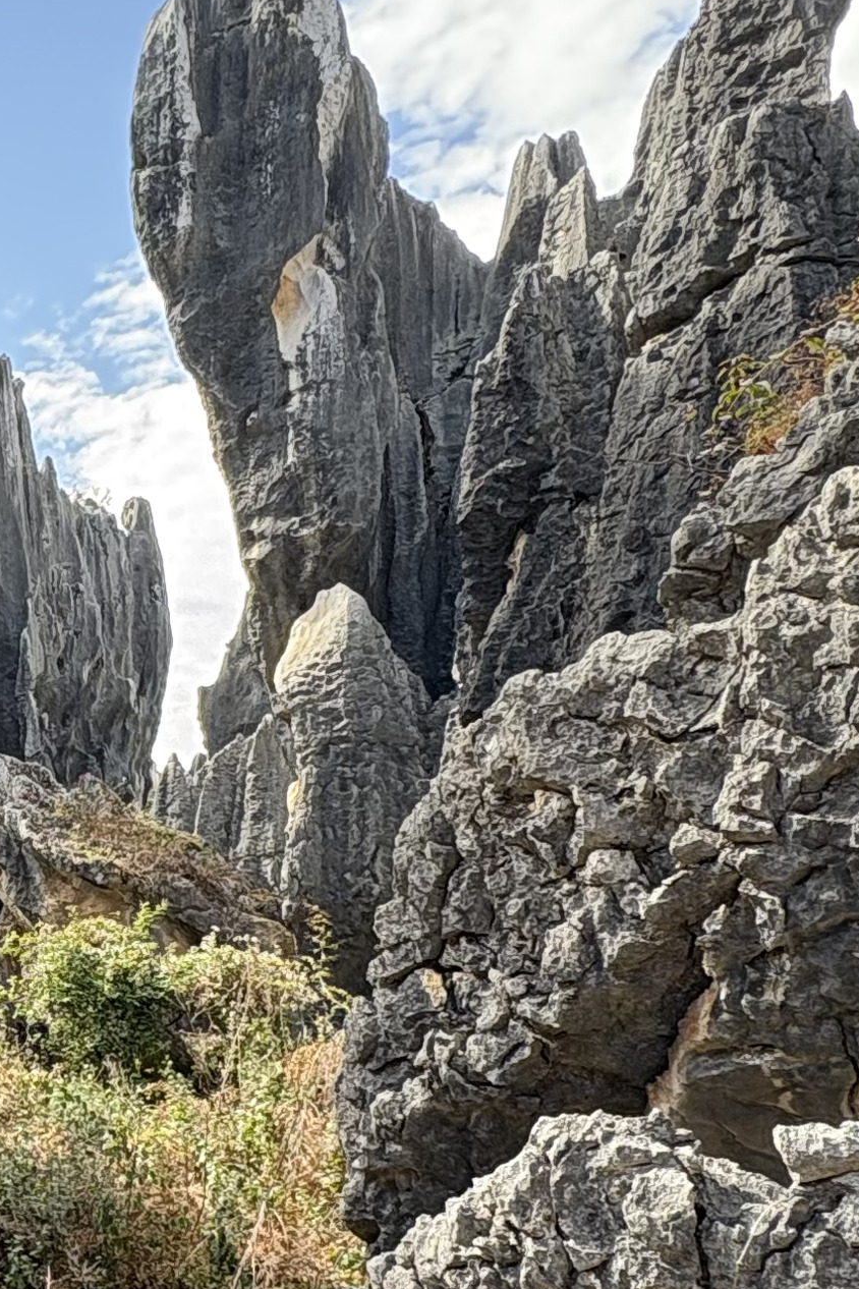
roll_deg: +0.1
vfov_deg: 41.6
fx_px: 1646
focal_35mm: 46
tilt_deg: +2.7
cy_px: 948
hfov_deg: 24.5
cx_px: -331
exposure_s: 1/200
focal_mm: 2.22
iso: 64
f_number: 2.2
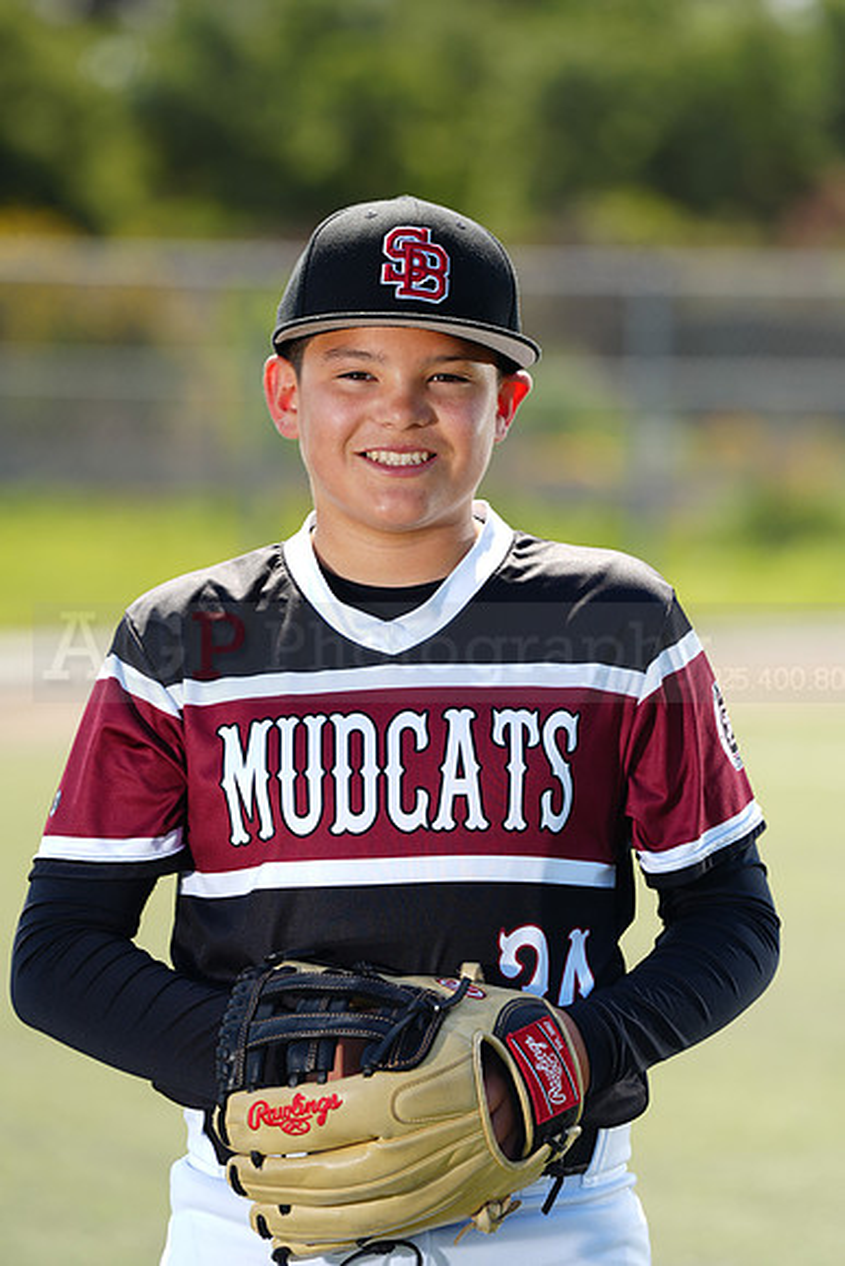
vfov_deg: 10.3
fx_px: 7037
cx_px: 422
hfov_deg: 6.9
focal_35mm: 200
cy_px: 633
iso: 64
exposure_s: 1/250
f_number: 4.5
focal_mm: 200
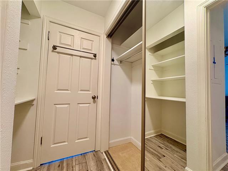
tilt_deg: +3.3
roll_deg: -2.3
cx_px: 114
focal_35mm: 14
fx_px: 92
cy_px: 86
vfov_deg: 85.7
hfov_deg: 102.1
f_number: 2.2
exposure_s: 1/120
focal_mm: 2.22
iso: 200
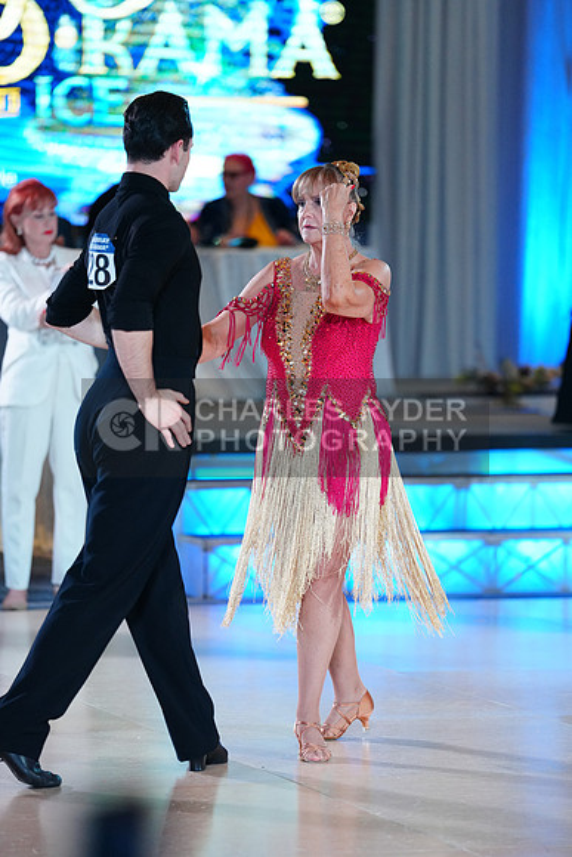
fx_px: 4406
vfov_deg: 11.1
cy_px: 428
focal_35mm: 185
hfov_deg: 7.4
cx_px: 286
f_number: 2.8
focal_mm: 185
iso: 2000
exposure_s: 1/640
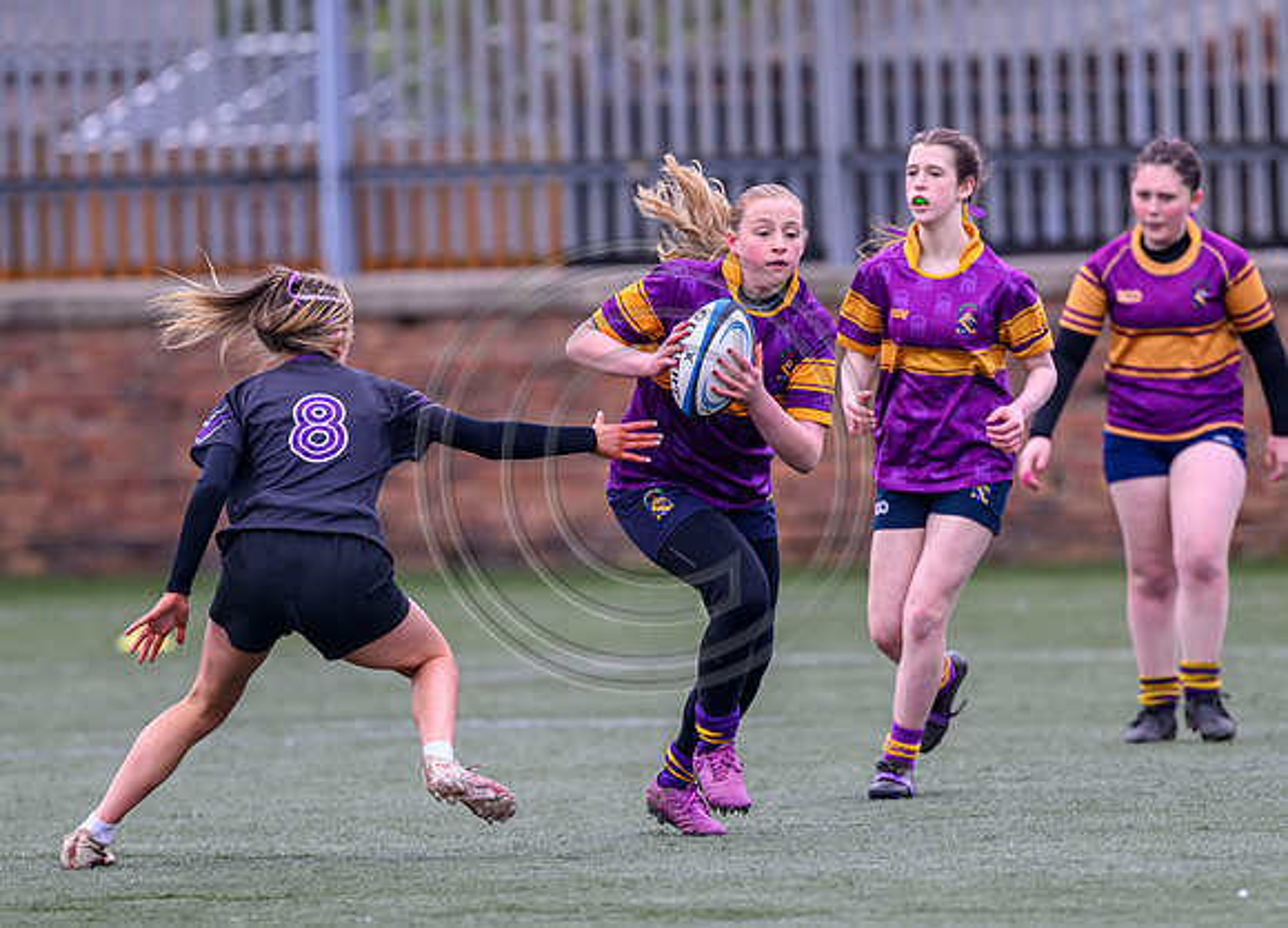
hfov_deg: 3.4
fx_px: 21999
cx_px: 610
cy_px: 431
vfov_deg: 2.4
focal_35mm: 600
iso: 640
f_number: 3.5
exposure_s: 1/1600
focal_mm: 400
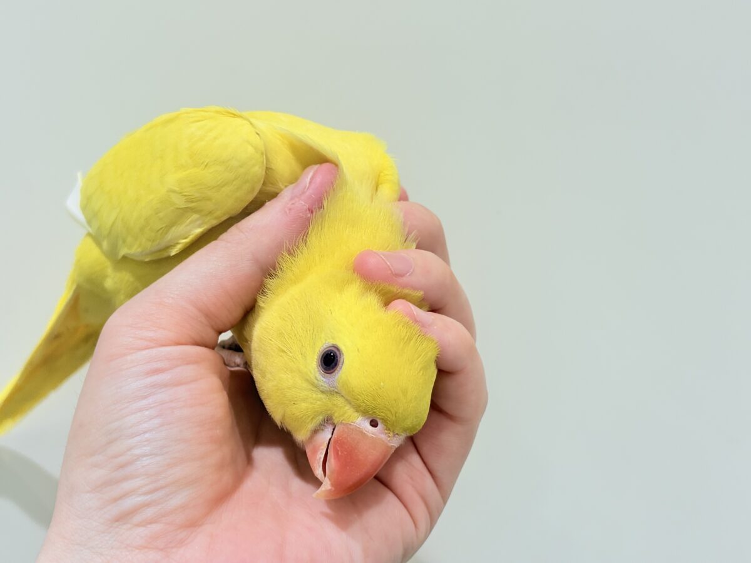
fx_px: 1128
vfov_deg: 28.0
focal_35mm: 52
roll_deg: +1.1
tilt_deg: -7.1
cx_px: 376
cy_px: 282
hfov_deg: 36.8
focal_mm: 5.96
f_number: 1.6
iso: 32
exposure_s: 1/103
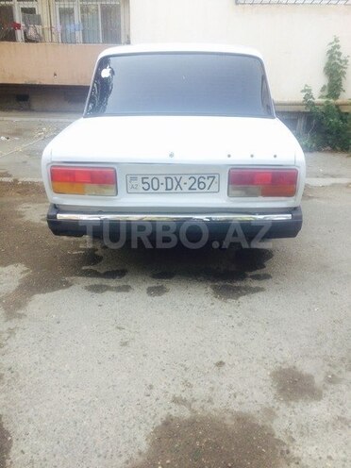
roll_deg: +0.1
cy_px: 234
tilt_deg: -22.7
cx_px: 176
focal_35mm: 29
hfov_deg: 48.2
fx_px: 392
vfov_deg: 61.7
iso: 32
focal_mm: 4.15
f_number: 2.2
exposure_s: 1/102
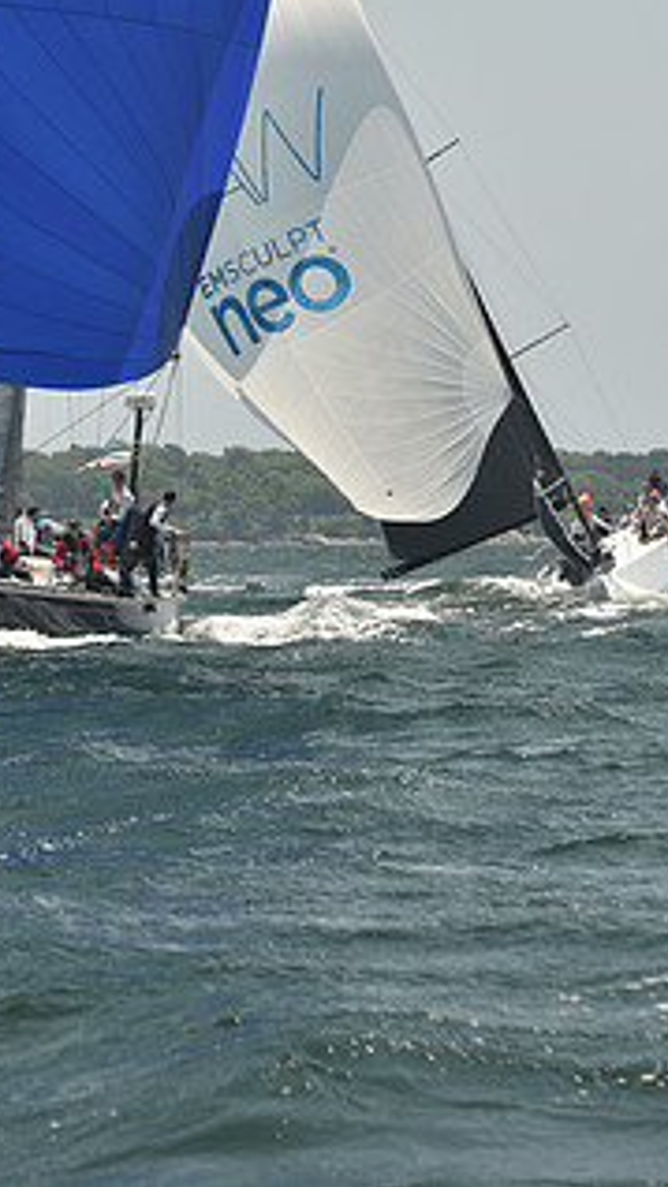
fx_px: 6609
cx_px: 129
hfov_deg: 5.8
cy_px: 108
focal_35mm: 210
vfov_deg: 10.2
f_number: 6.3
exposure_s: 1/640
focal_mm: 110
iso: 250
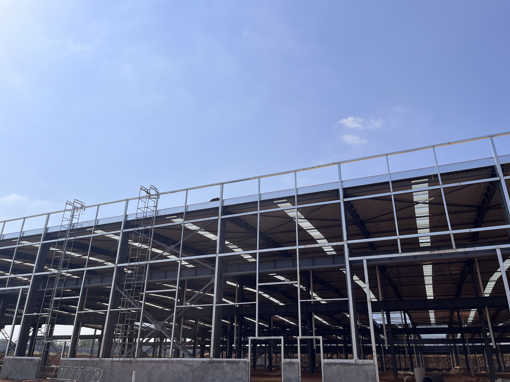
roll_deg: -1.8
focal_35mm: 26
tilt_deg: +24.6
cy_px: 191
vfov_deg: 53.1
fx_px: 383
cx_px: 255
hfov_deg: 67.3
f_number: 1.6
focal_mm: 5.1
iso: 50
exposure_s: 1/9091
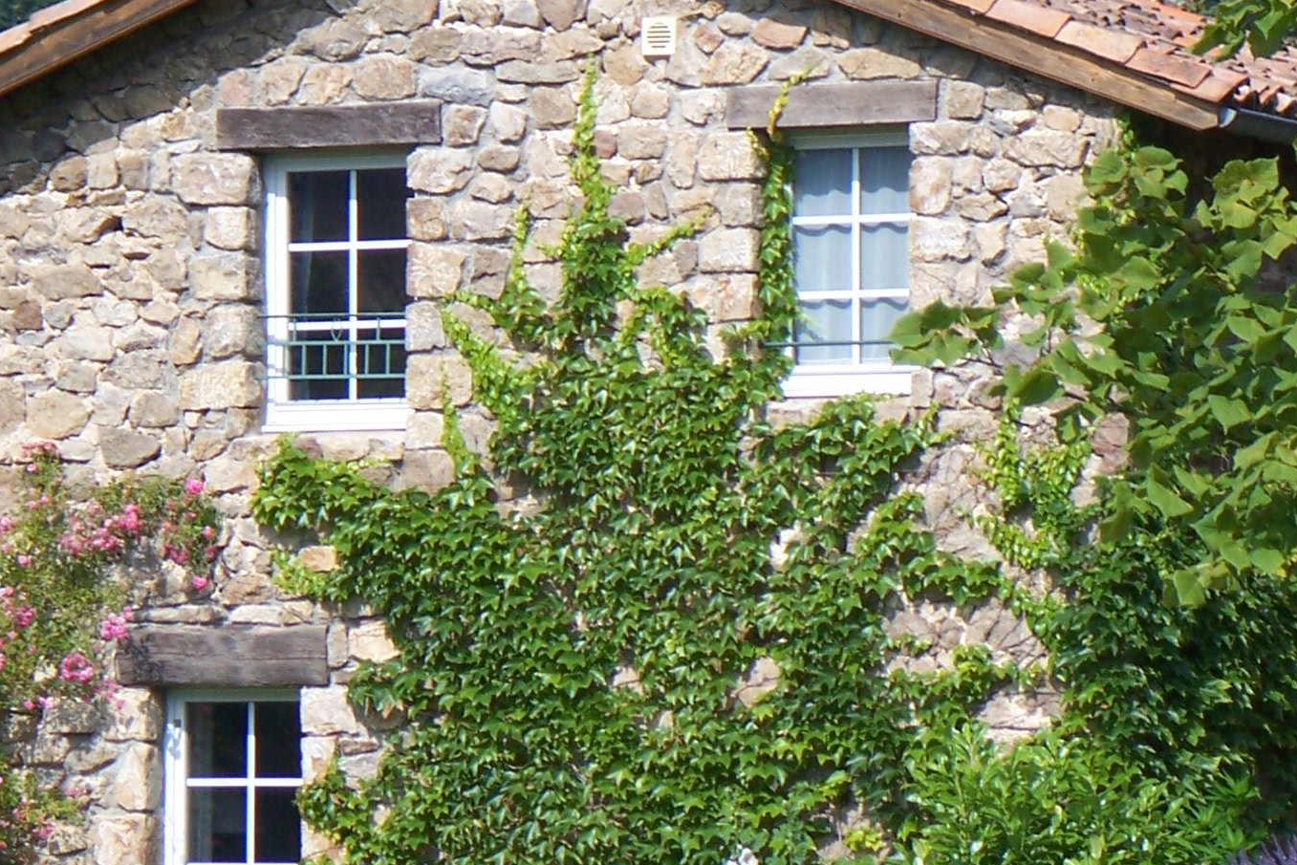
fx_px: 8323
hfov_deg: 8.9
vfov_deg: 5.9
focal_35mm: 231
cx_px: 819
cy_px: 587
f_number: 4.4
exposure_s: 1/500
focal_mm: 19.2
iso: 64
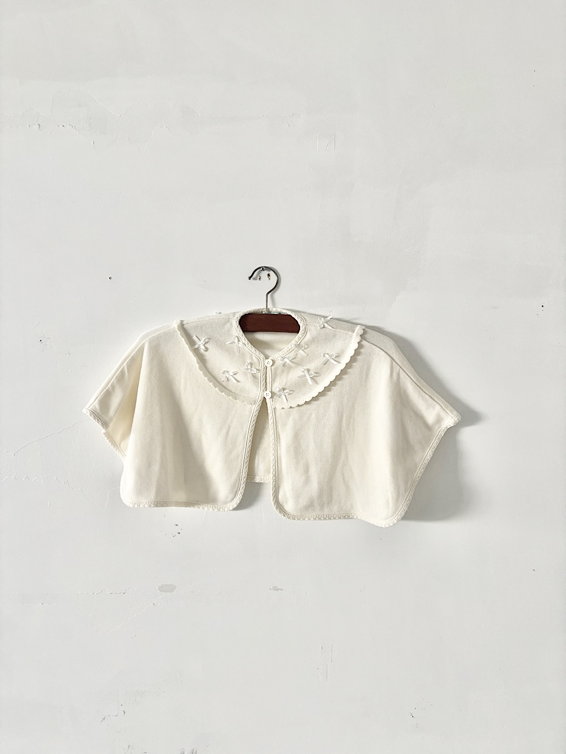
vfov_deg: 67.3
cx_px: 283
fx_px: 567
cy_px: 377
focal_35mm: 26
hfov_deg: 53.1
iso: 125
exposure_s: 1/118
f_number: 1.6
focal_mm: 5.96
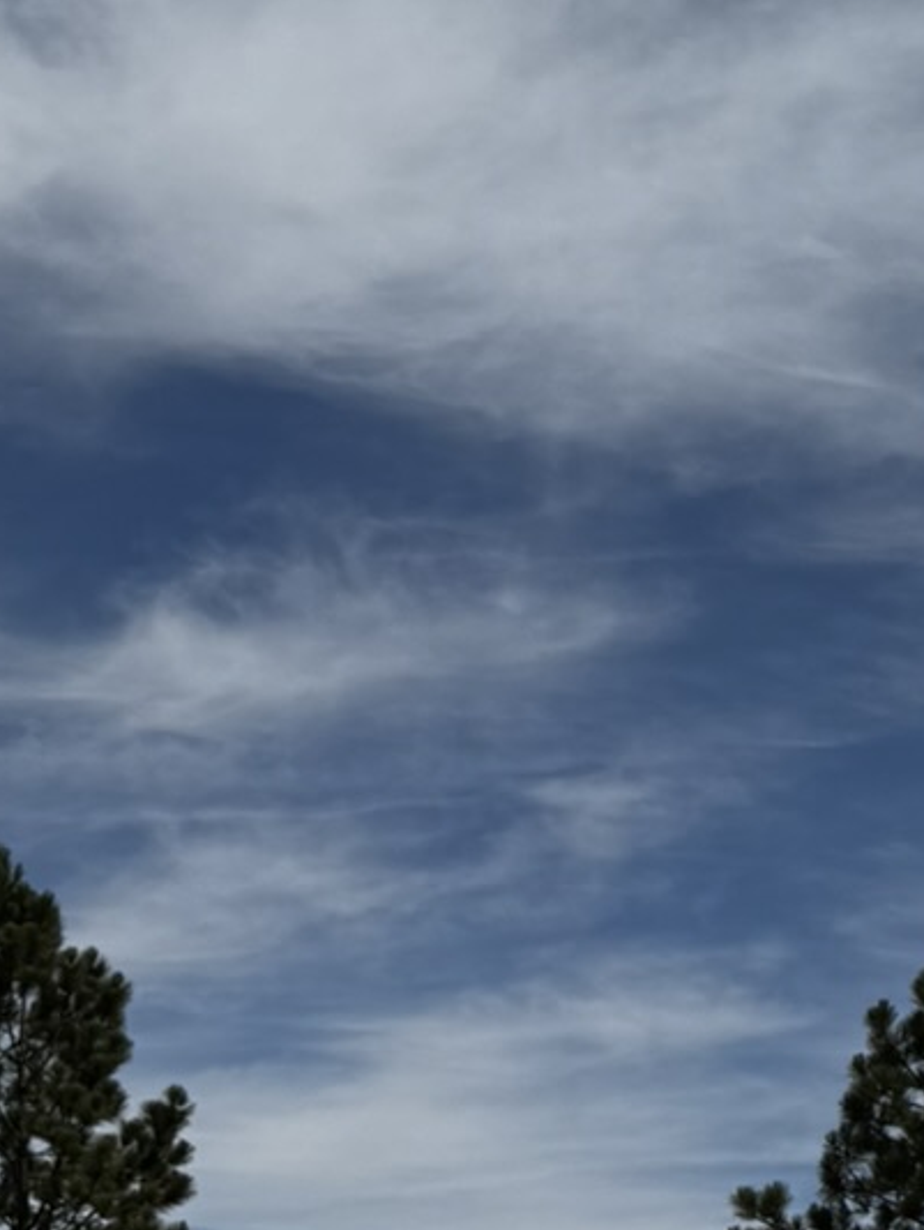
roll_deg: -0.1
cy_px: 1382
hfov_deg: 15.7
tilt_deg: +2.1
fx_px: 3272
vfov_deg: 20.2
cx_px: 945
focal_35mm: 92
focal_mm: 6.76
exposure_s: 1/9009
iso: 80
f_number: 1.78
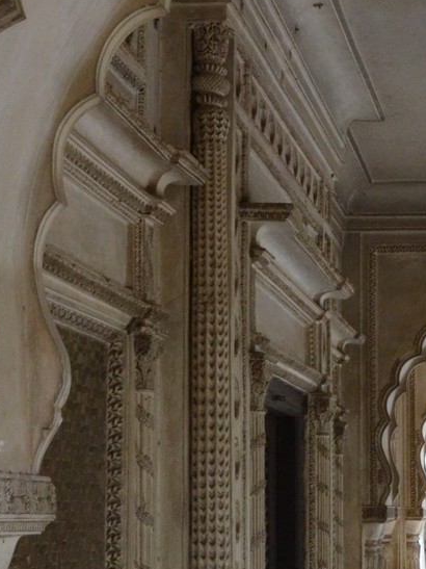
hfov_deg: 15.6
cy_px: 402
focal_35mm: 91
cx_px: 515
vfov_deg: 21.4
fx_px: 1494
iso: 2000
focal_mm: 18
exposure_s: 1/125
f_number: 13
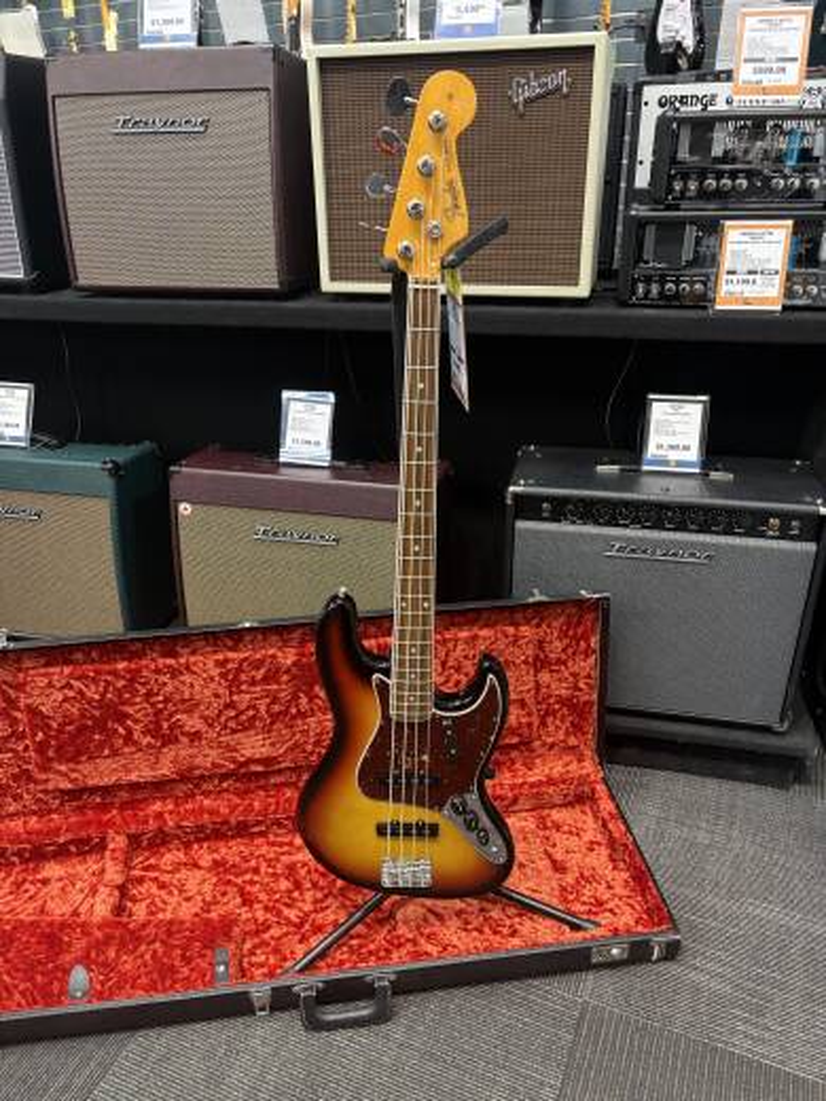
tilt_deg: -25.6
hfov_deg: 53.1
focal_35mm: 26
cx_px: 413
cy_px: 550
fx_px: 827
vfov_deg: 67.3
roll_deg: +1.8
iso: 160
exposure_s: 1/60
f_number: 1.6
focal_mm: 5.96
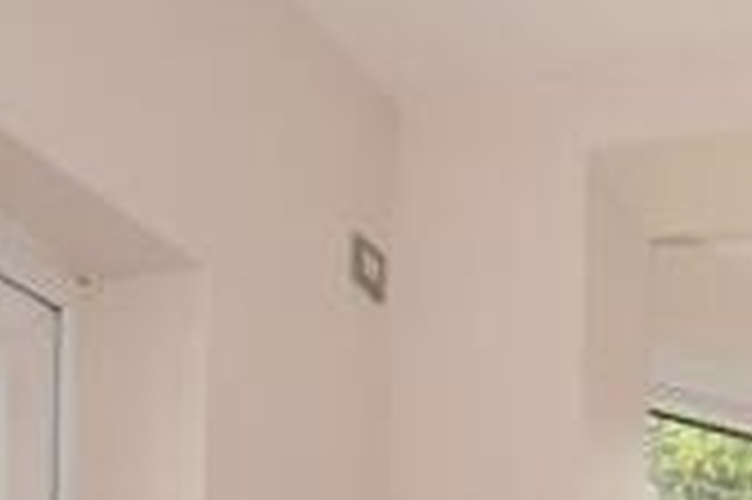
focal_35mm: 59
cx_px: 932
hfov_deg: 28.8
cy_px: 935
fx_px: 1231
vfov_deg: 17.8
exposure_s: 1/80
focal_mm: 10
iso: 200
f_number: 5
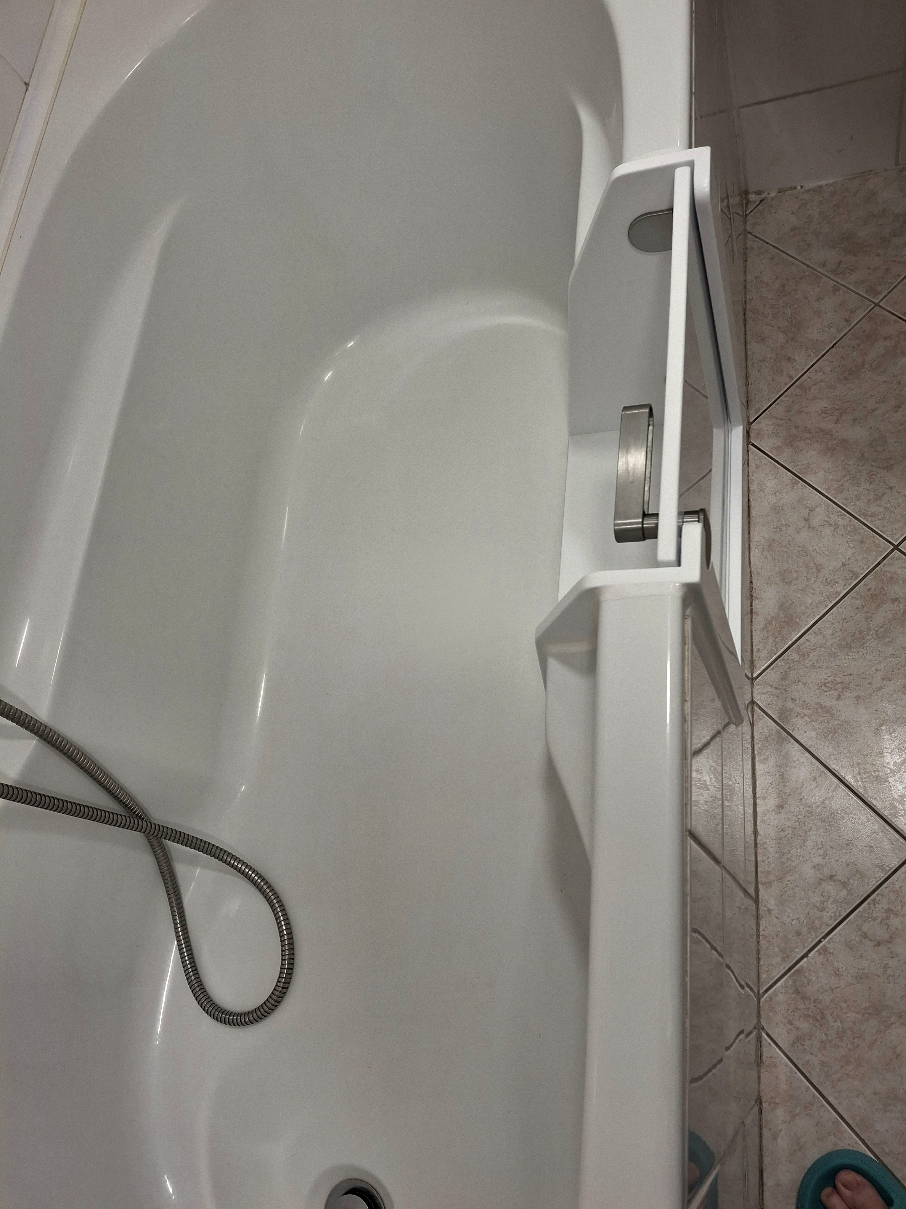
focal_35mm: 25
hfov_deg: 54.9
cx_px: 453
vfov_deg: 69.4
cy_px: 604
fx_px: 872
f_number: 1.8
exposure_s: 1/100
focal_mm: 4.69
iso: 64
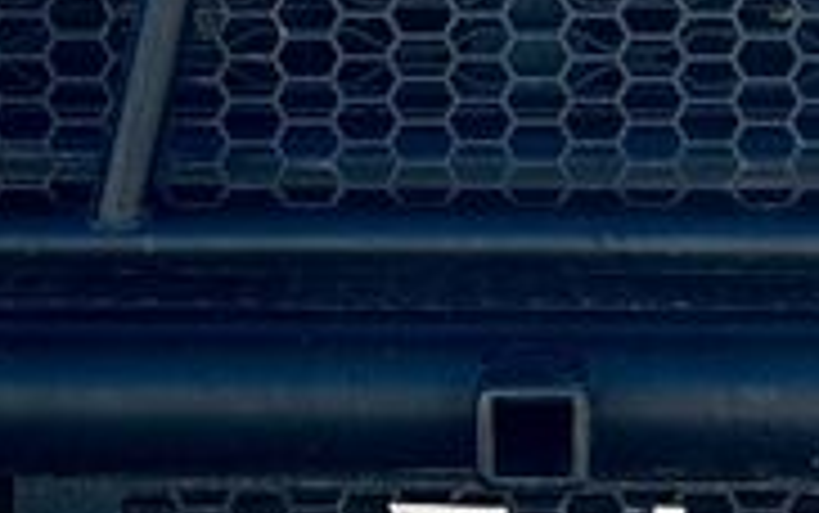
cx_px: 554
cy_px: -32
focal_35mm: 179
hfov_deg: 11.7
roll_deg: -1.1
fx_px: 3998
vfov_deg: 7.3
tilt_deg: -4.2
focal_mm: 6.76
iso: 100
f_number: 1.78
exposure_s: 1/1575
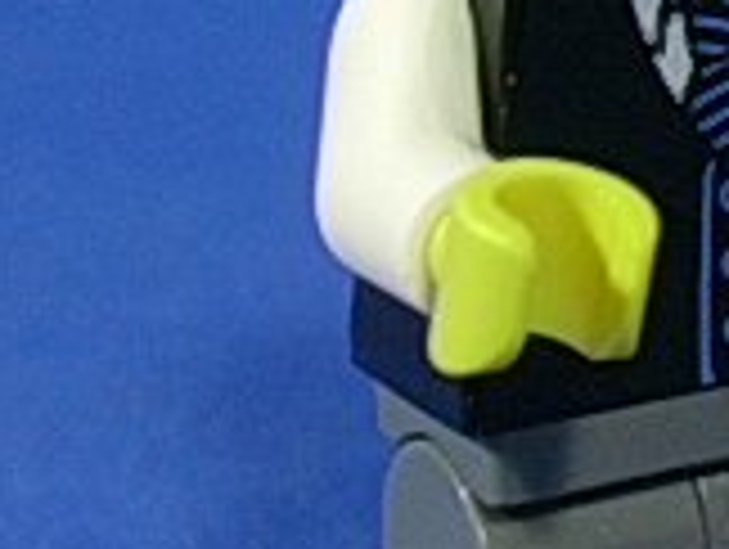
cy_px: 72
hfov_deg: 8.0
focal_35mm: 237
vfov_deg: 6.3
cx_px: 1350
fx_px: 4999
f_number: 3.4
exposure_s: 1/8.2
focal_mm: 9
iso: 70
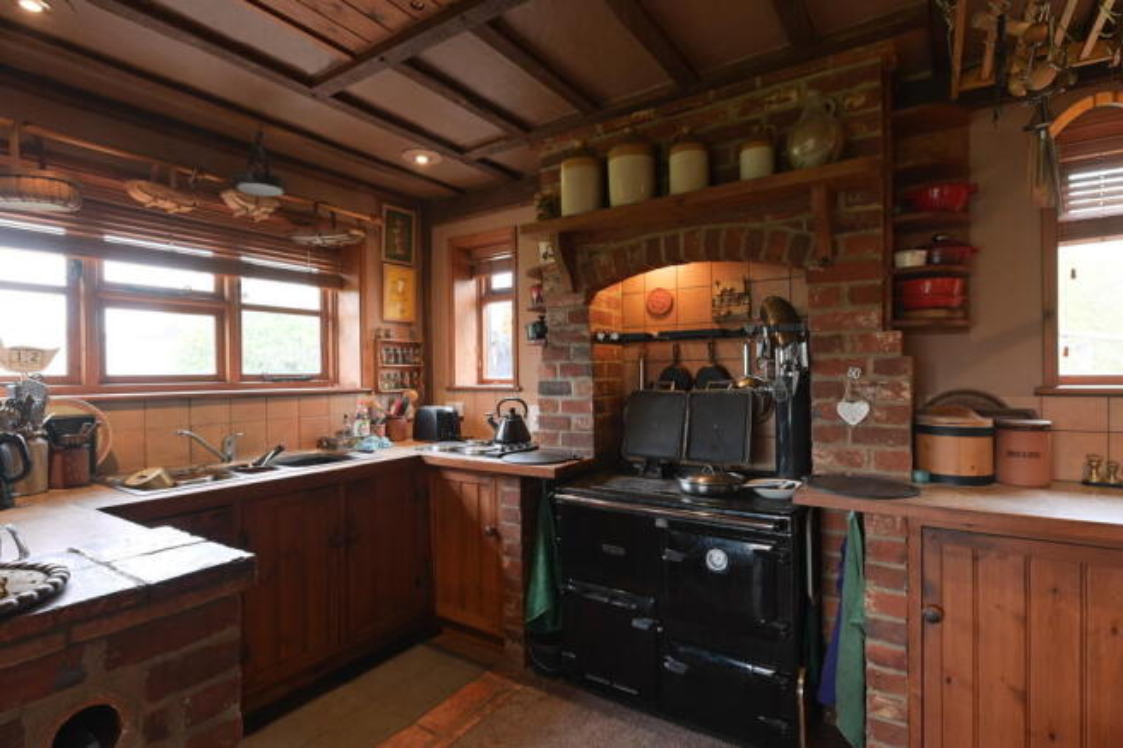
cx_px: 562
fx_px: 561
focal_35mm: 18
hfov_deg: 90.0
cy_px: 374
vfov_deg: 67.4
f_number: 9
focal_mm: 18
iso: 320
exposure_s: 1/2.5
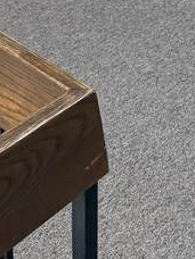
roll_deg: +2.9
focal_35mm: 101
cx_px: -7
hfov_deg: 14.4
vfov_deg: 15.8
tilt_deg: -12.1
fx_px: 759
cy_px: -243
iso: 400
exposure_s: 1/60
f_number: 1.78
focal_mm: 6.76
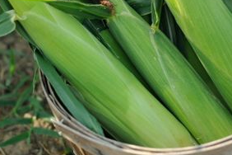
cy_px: 29
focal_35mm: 263
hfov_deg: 7.8
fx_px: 1695
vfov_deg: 5.2
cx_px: 131
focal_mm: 145
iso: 320
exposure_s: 1/800
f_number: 4
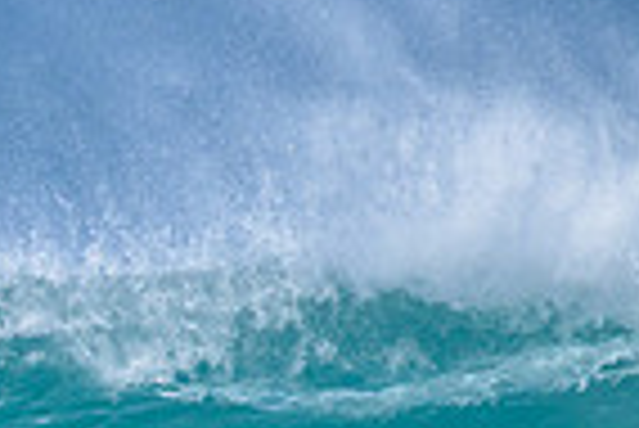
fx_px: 40724
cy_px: 692
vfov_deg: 0.6
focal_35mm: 2292
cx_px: -342
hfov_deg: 0.9
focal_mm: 560
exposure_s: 1/2000
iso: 560
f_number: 8
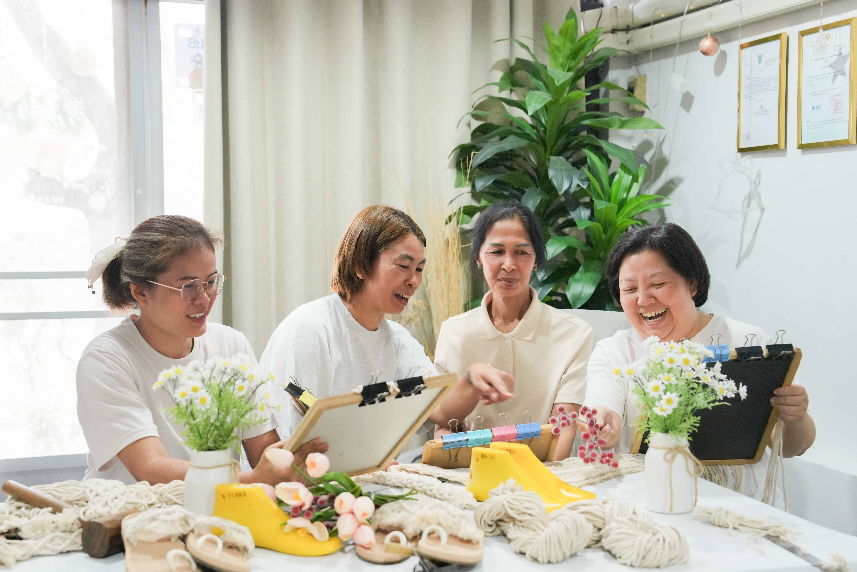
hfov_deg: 38.9
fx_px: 1214
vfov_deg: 26.5
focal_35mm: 51
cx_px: 428
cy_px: 286
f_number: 4.5
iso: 2500
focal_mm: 51
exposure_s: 1/100
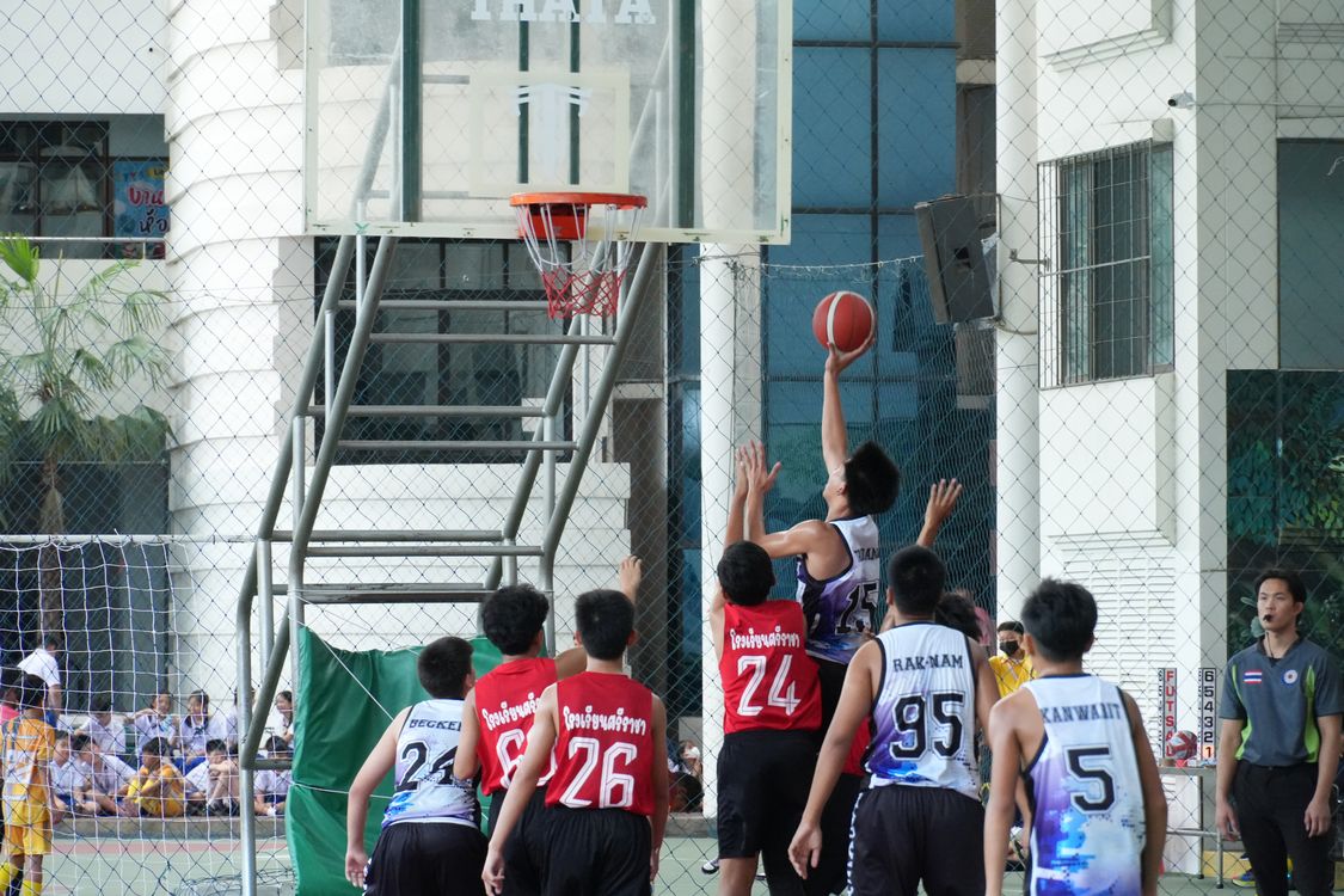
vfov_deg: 6.8
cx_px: 672
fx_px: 7559
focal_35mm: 202
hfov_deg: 10.2
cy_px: 448
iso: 4000
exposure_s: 1/400
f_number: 8
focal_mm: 135
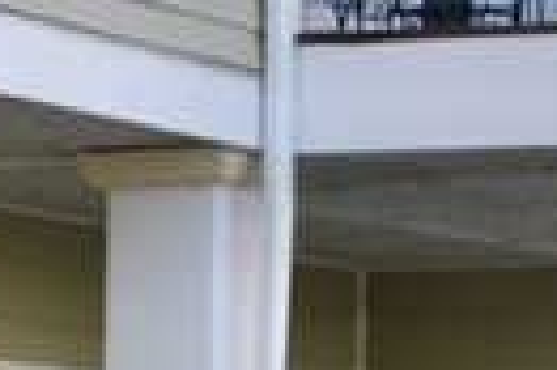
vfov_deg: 4.1
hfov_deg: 6.1
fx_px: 5084
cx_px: -536
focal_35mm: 329
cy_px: 976
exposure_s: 1/125
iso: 160
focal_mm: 28
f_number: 5.6
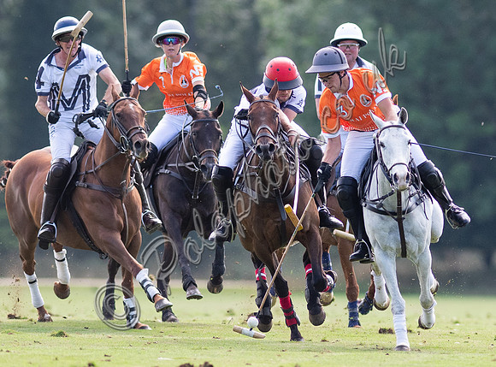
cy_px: 160
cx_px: 410
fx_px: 15406
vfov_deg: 1.4
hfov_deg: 1.8
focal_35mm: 1081
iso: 400
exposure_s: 1/1600
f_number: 3.2
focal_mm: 300
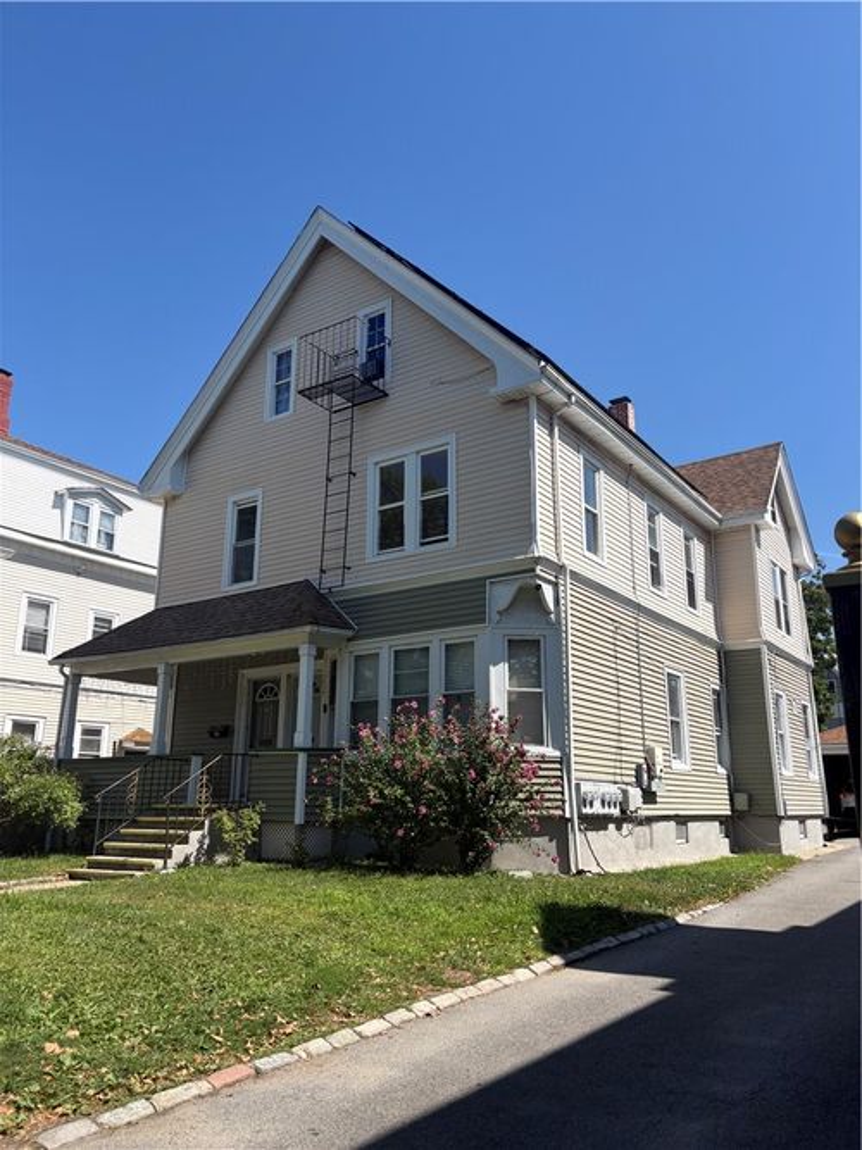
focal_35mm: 26
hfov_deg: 53.0
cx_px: 431
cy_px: 575
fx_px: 864
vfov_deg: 67.3
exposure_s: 1/3125
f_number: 1.6
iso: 50
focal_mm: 5.96
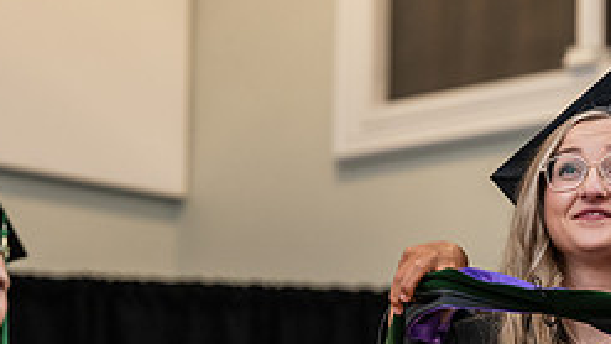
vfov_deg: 5.0
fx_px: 3905
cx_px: 562
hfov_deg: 8.9
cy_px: 390
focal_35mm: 241
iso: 1600
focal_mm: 98
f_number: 3.5
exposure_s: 1/200
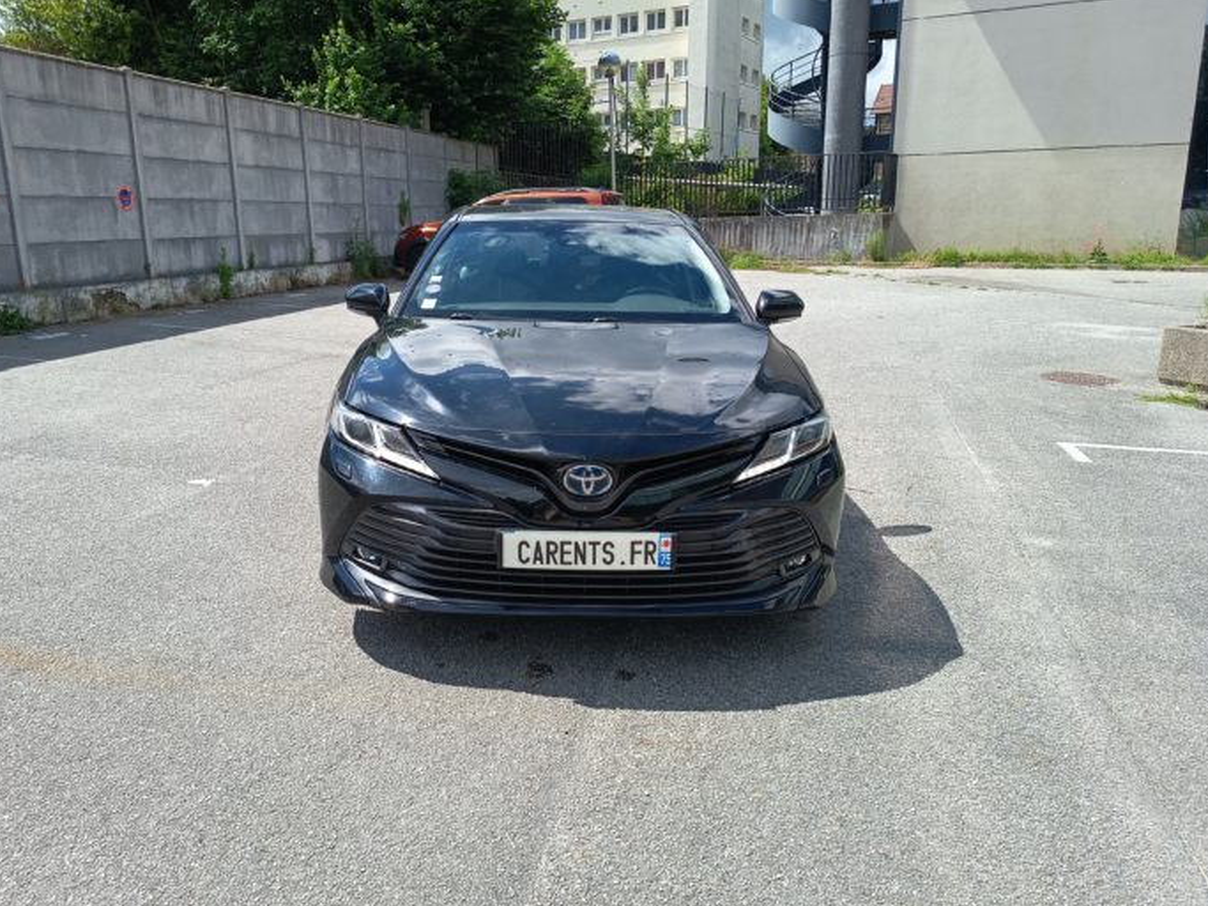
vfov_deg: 51.3
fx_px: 942
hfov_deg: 65.2
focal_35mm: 27
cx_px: 555
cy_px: 439
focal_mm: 5.27
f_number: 1.7
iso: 50
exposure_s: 1/338
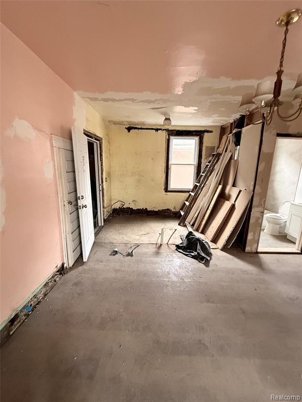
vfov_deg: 102.1
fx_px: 163
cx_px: 151
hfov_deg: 85.7
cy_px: 201
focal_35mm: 14
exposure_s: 1/60
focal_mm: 2.22
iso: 640
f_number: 2.2
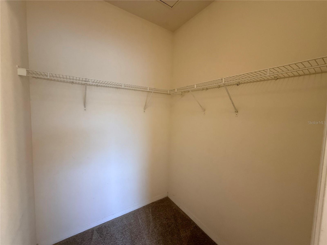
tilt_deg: -4.5
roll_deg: -2.5
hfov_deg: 102.1
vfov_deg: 85.7
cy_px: 122
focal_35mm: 14
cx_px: 164
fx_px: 132
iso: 320
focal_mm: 2.22
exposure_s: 1/120
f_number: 2.2
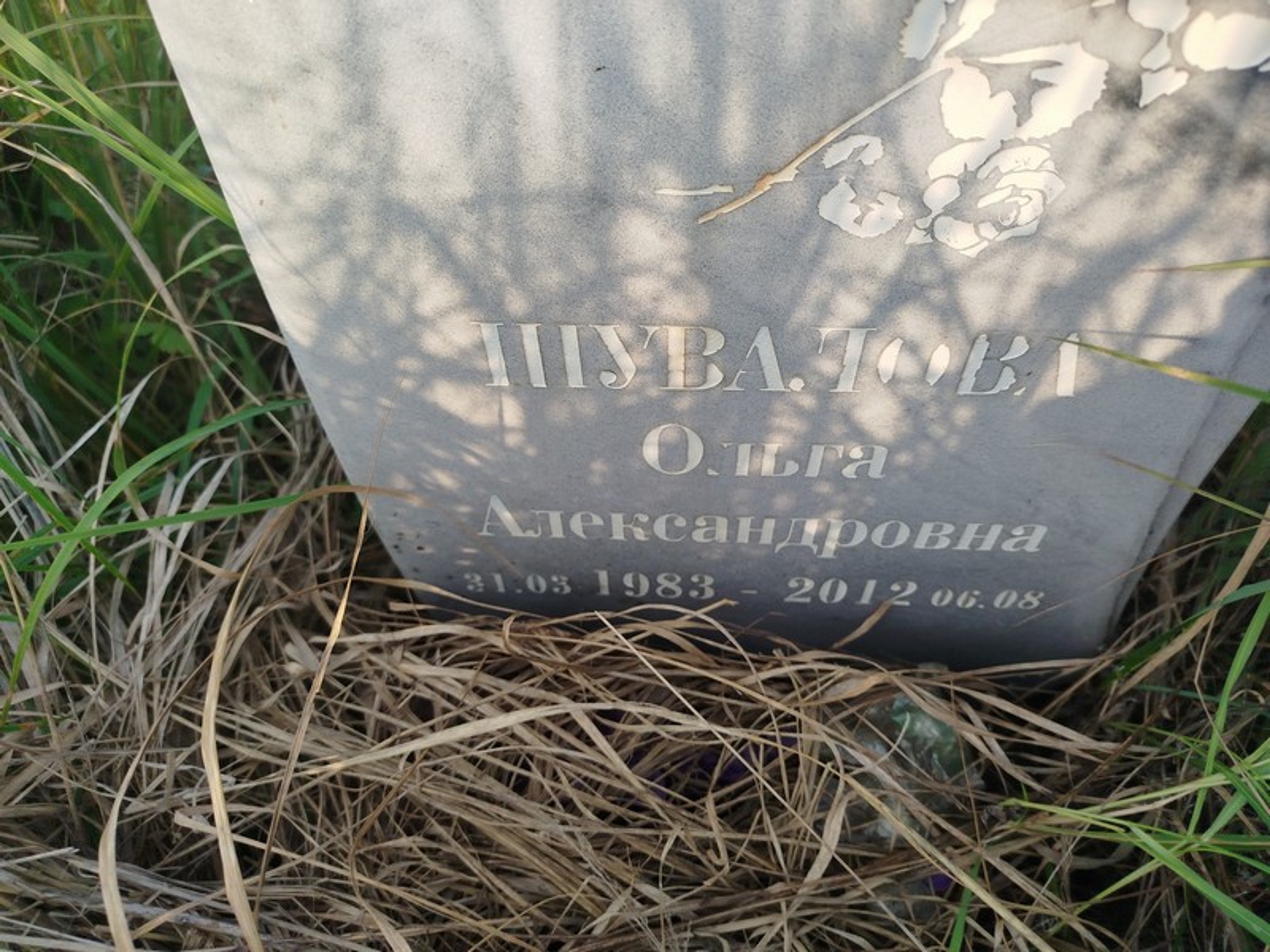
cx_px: 635
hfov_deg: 71.6
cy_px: 476
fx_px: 881
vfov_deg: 56.8
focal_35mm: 24
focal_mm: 5.31
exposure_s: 1/351
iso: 50
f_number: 1.7
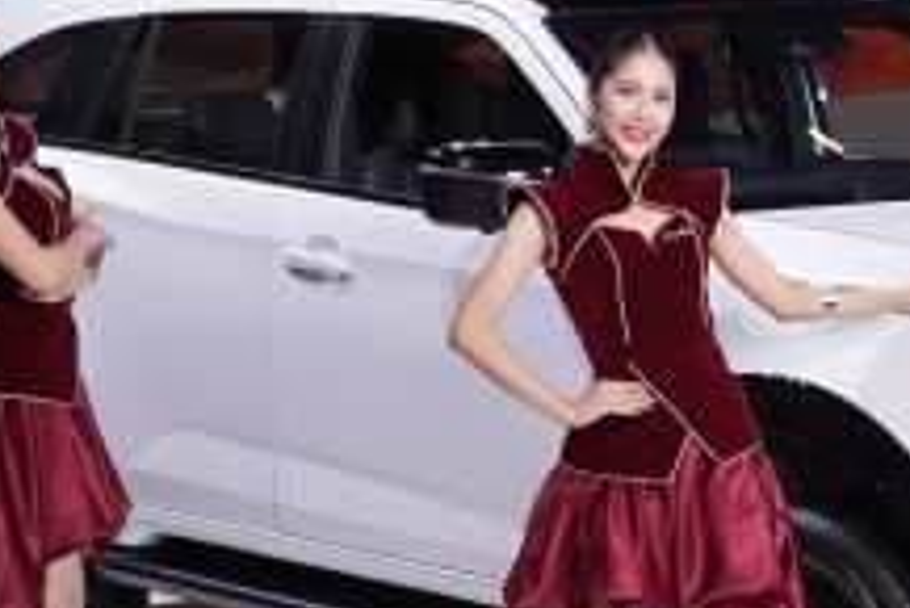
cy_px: 78
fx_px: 3263
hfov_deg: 15.5
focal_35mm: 129
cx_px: 977
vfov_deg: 10.6
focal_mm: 35
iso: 400
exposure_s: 1/125
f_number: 8
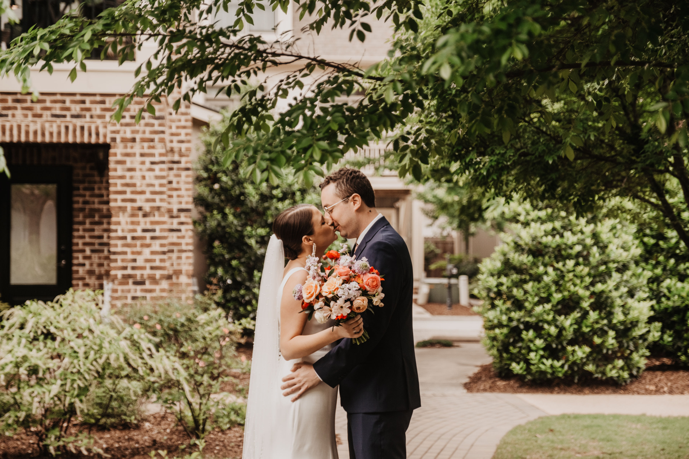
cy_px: 230
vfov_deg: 16.5
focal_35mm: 83
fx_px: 1588
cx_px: 344
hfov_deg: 24.5
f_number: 2.8
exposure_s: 1/1000
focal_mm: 55
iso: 320
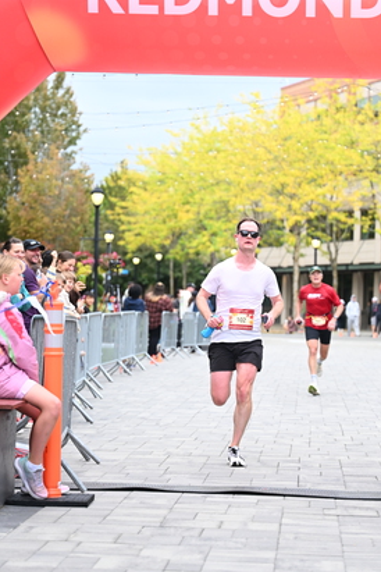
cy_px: 276
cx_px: 241
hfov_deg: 13.8
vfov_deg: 20.6
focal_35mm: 99
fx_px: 1572
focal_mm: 74
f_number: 2.8
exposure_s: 1/1600
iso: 800
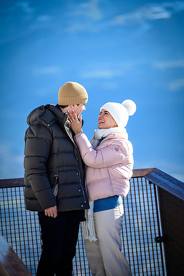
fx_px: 1537
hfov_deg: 6.9
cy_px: 138
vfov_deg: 10.3
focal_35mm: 200
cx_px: 92
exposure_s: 1/1000
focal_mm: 200
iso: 100
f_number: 3.2
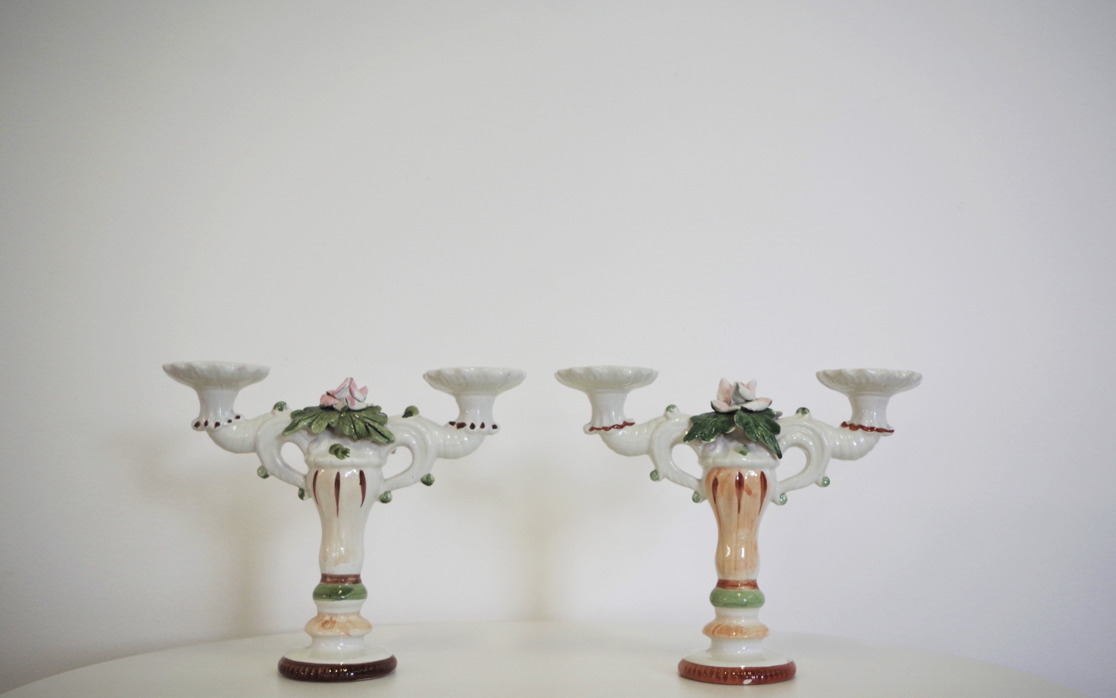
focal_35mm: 35
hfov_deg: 55.3
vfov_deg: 36.3
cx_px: 555
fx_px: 1065
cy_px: 369
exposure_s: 1/100
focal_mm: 23.13
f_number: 4
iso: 200
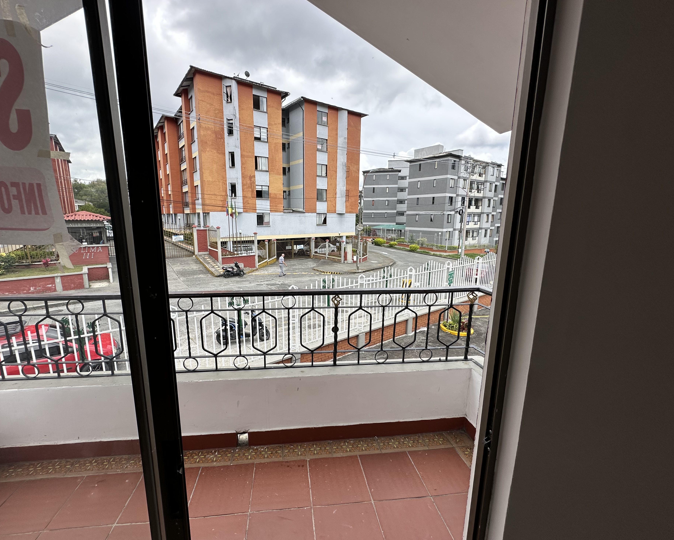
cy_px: 274
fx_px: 299
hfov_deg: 96.6
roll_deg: +0.0
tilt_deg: -10.1
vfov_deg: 84.0
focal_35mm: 15
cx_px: 313
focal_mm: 2.22
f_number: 2.2
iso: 50
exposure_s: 1/1304
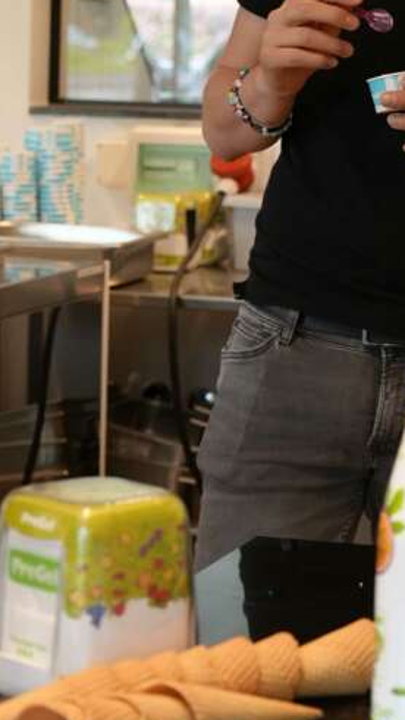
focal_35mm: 123
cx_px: 468
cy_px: 79
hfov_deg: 9.7
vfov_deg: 17.2
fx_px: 2346
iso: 500
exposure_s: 1/160
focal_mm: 50
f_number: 4
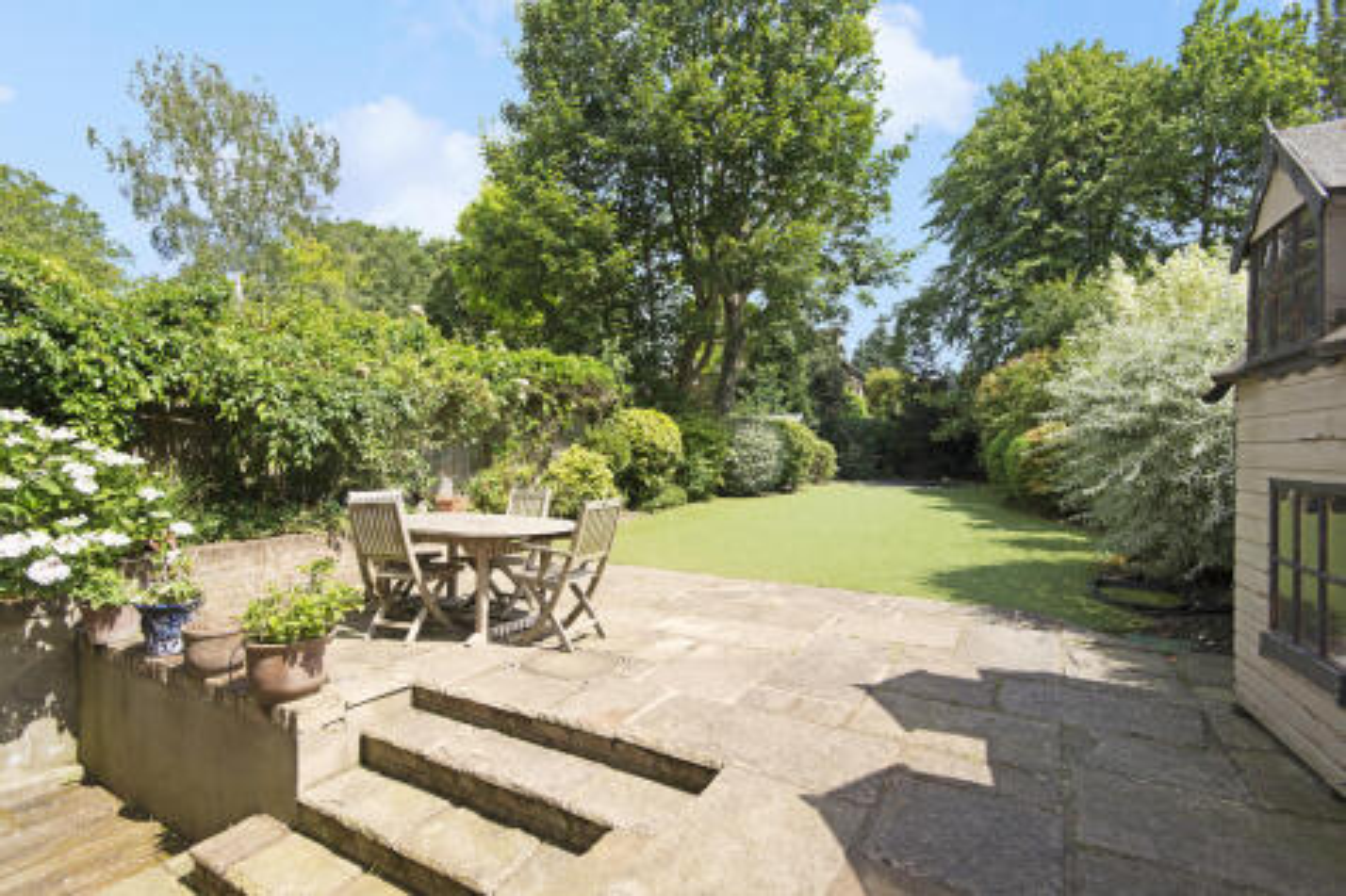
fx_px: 598
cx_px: 673
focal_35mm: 16
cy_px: 448
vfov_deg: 73.7
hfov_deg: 96.8
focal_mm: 16
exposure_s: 1/200
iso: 200
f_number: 8
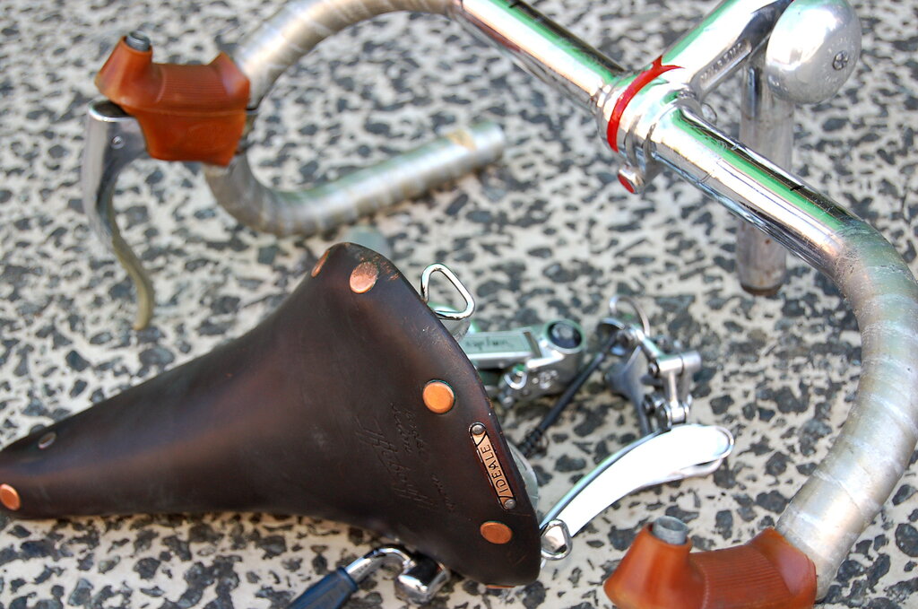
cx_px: 459
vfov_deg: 18.9
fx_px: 1833
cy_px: 304
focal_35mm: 72
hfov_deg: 28.1
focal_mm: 48
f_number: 5.6
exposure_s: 1/125
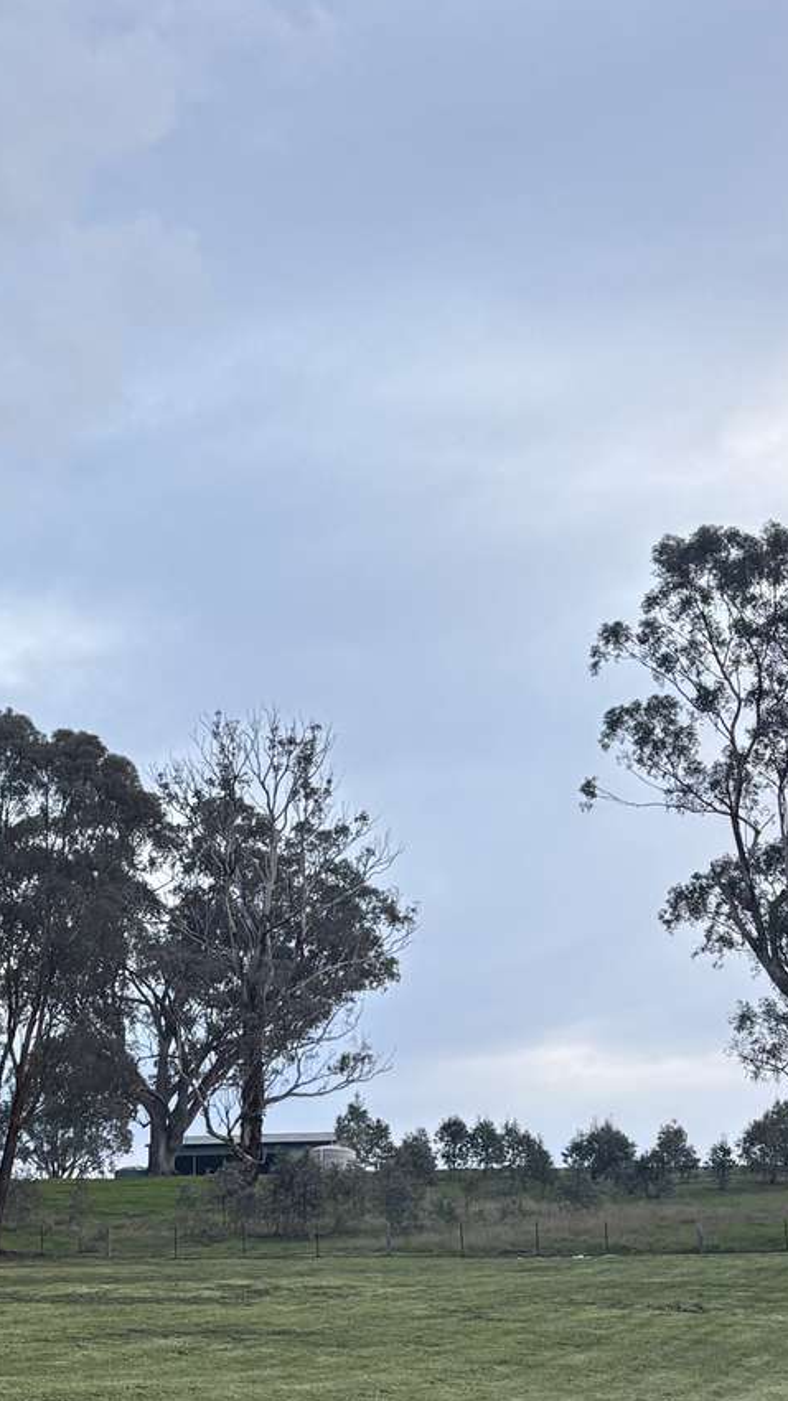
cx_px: 175
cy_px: 1091
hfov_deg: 18.7
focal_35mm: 64
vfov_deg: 32.1
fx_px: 2378
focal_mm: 5.96
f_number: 1.6
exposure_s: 1/121
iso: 100
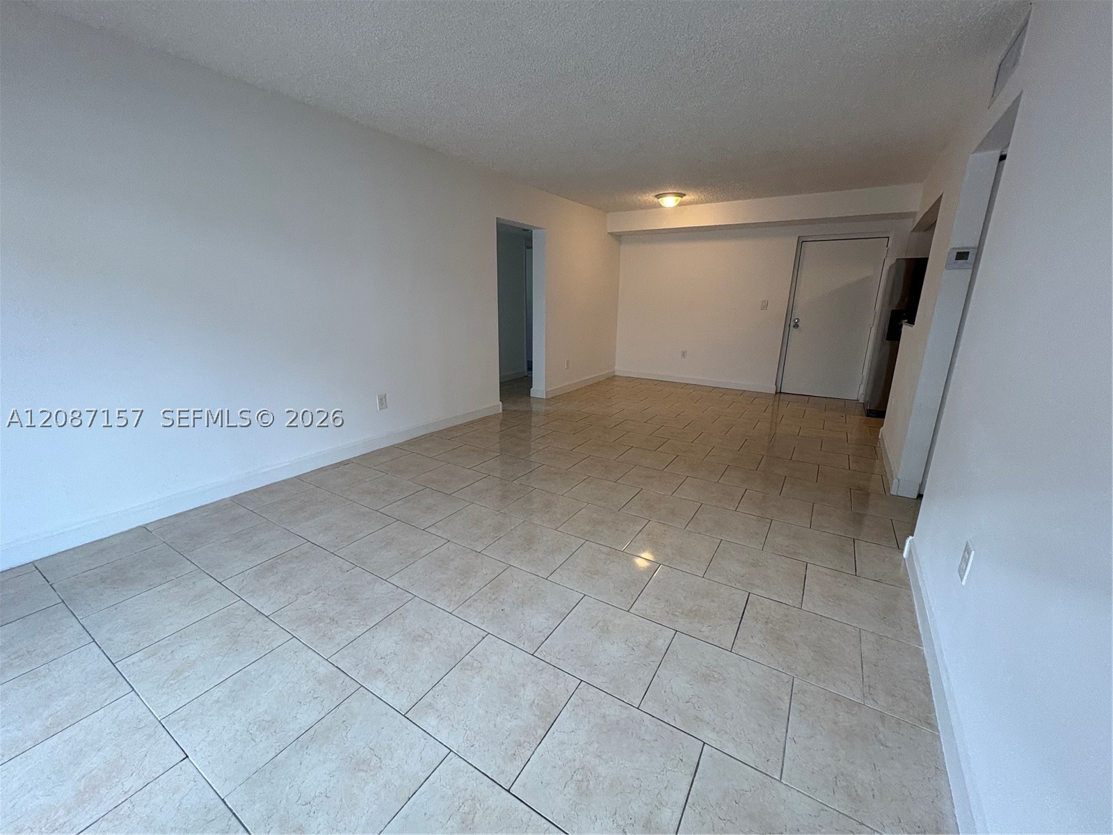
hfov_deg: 102.1
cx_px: 556
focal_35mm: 14
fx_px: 450
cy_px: 418
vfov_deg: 85.7
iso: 200
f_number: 2.2
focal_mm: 2.22
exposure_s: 1/120
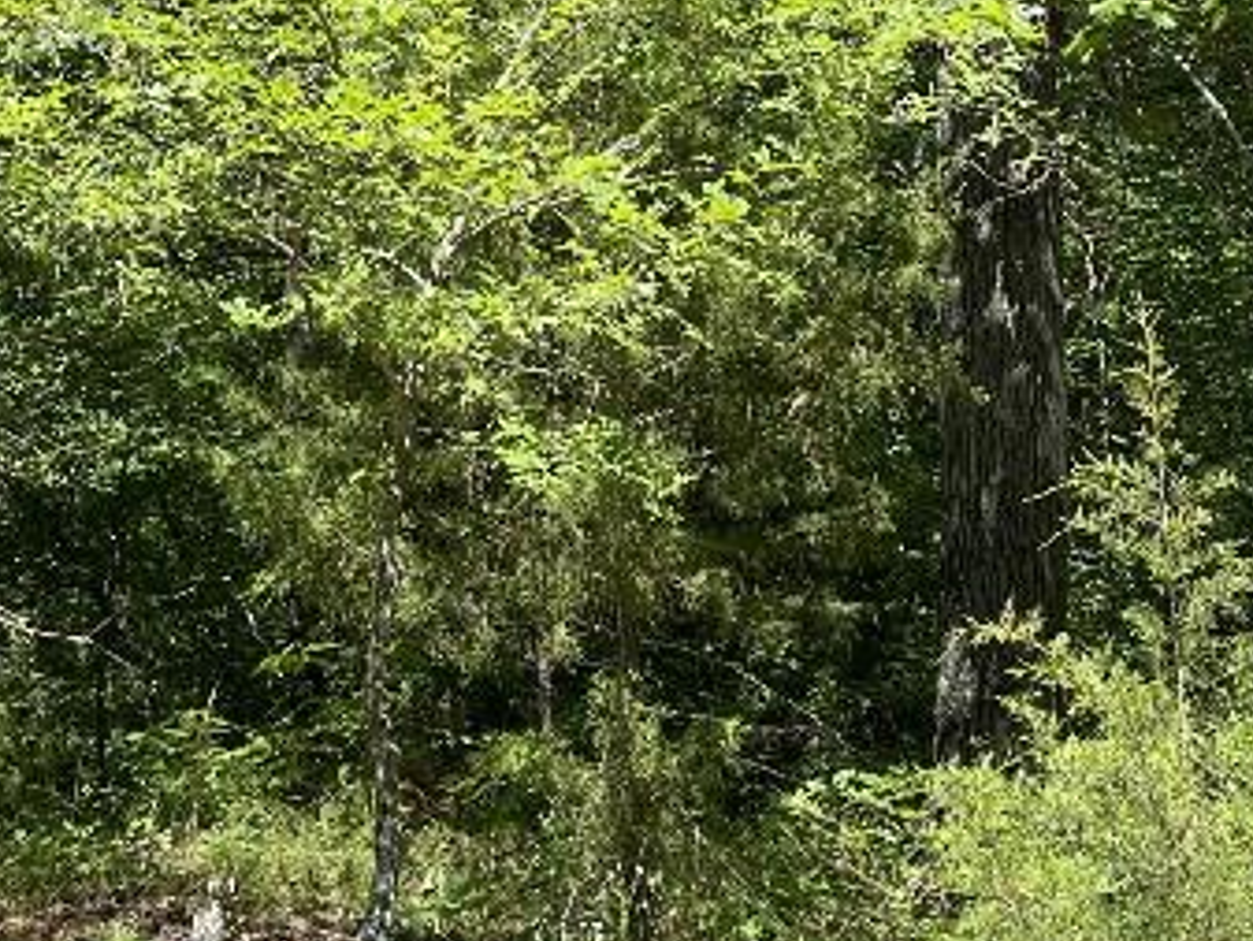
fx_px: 2861
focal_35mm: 79
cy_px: 104
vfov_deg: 18.4
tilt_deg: +6.3
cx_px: 703
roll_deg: +3.7
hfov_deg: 24.7
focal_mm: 5.1
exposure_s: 1/1003
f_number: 1.6
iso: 32
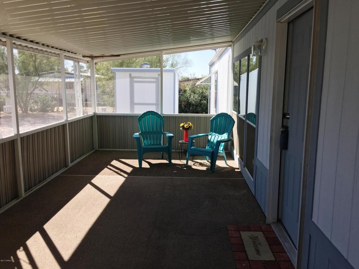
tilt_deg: -7.9
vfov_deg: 48.2
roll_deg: -0.6
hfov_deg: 61.7
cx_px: 180
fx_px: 301
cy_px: 134
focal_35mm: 29
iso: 25
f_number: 2.2
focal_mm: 4.15
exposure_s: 1/516
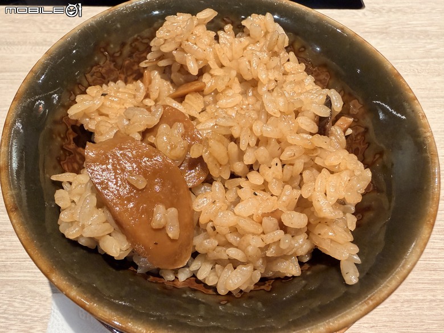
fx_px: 308
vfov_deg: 56.8
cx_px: 222
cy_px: 166
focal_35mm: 24
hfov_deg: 71.6
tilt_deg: -60.3
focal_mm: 2.22
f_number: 2.2
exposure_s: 1/63
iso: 250
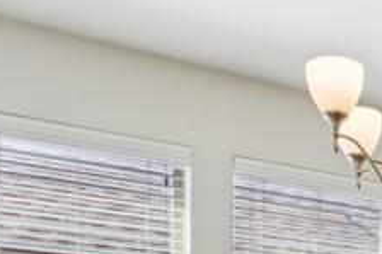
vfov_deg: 16.5
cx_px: 467
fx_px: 774
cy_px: 413
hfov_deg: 24.8
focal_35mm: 73
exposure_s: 1/30
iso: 160
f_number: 8
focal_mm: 16
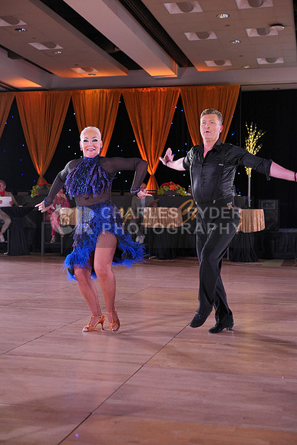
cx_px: 148
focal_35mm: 50
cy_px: 222
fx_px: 618
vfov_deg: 39.6
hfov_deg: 27.0
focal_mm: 50
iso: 2000
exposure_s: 1/400
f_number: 4
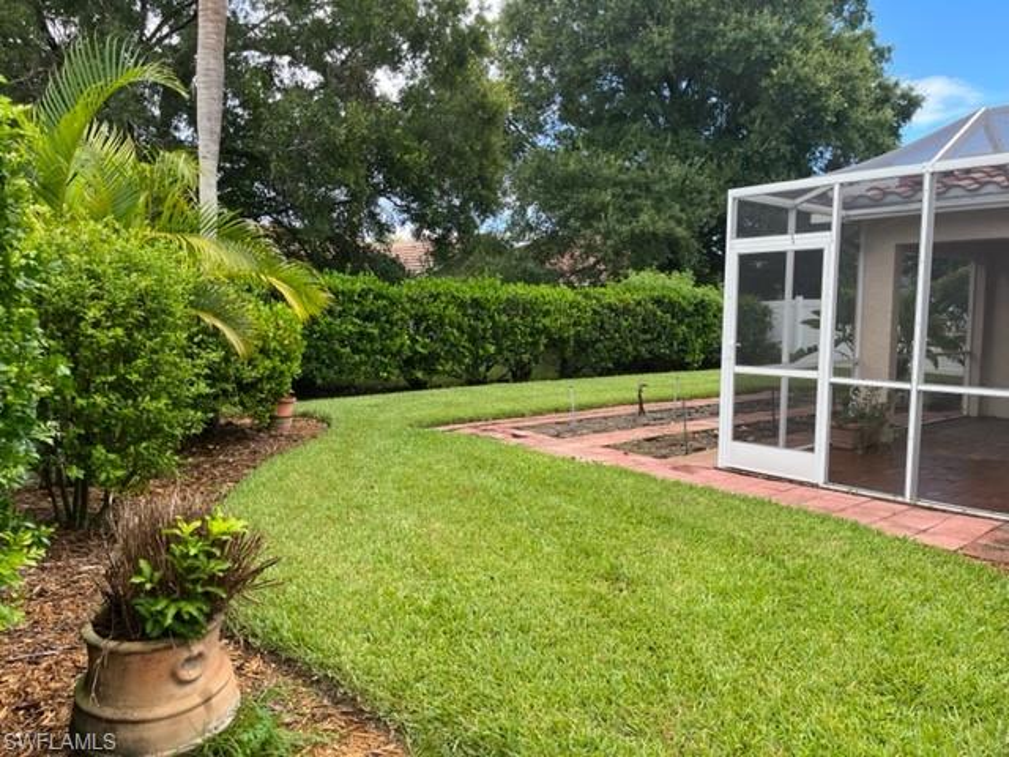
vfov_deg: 53.1
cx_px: 504
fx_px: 758
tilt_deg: -4.6
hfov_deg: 67.3
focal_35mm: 26
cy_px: 378
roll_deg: -1.6
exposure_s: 1/422
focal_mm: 5.1
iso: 50
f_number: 1.6
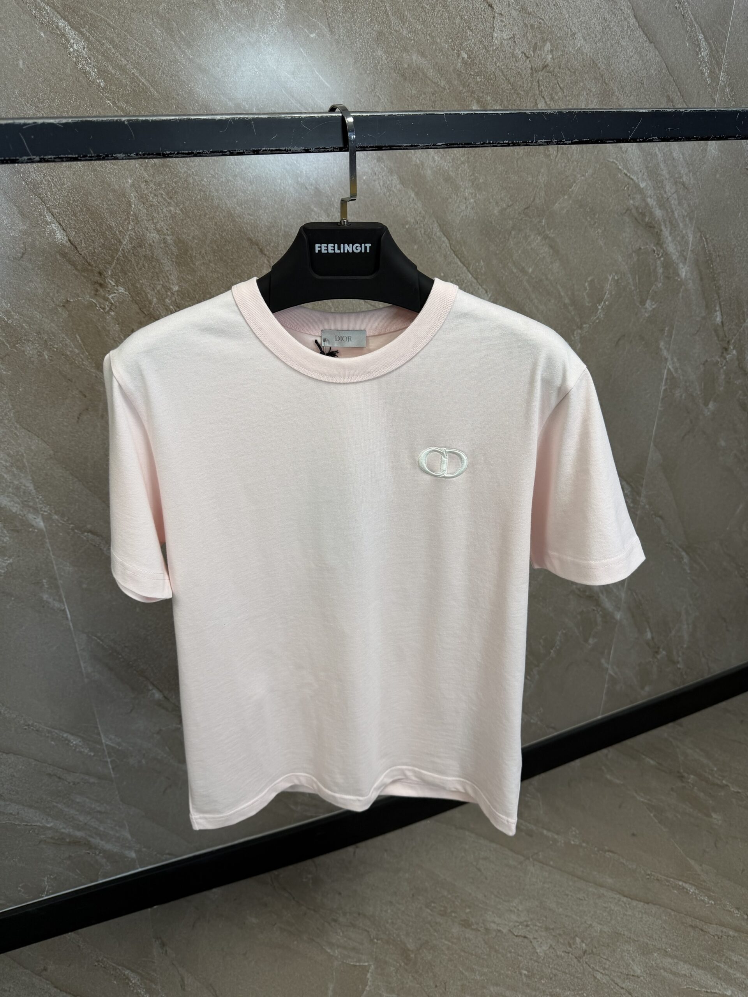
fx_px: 691
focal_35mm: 24
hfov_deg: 56.8
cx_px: 374
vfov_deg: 71.6
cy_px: 498
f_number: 1.78
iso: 64
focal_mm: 6.76
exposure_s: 1/100
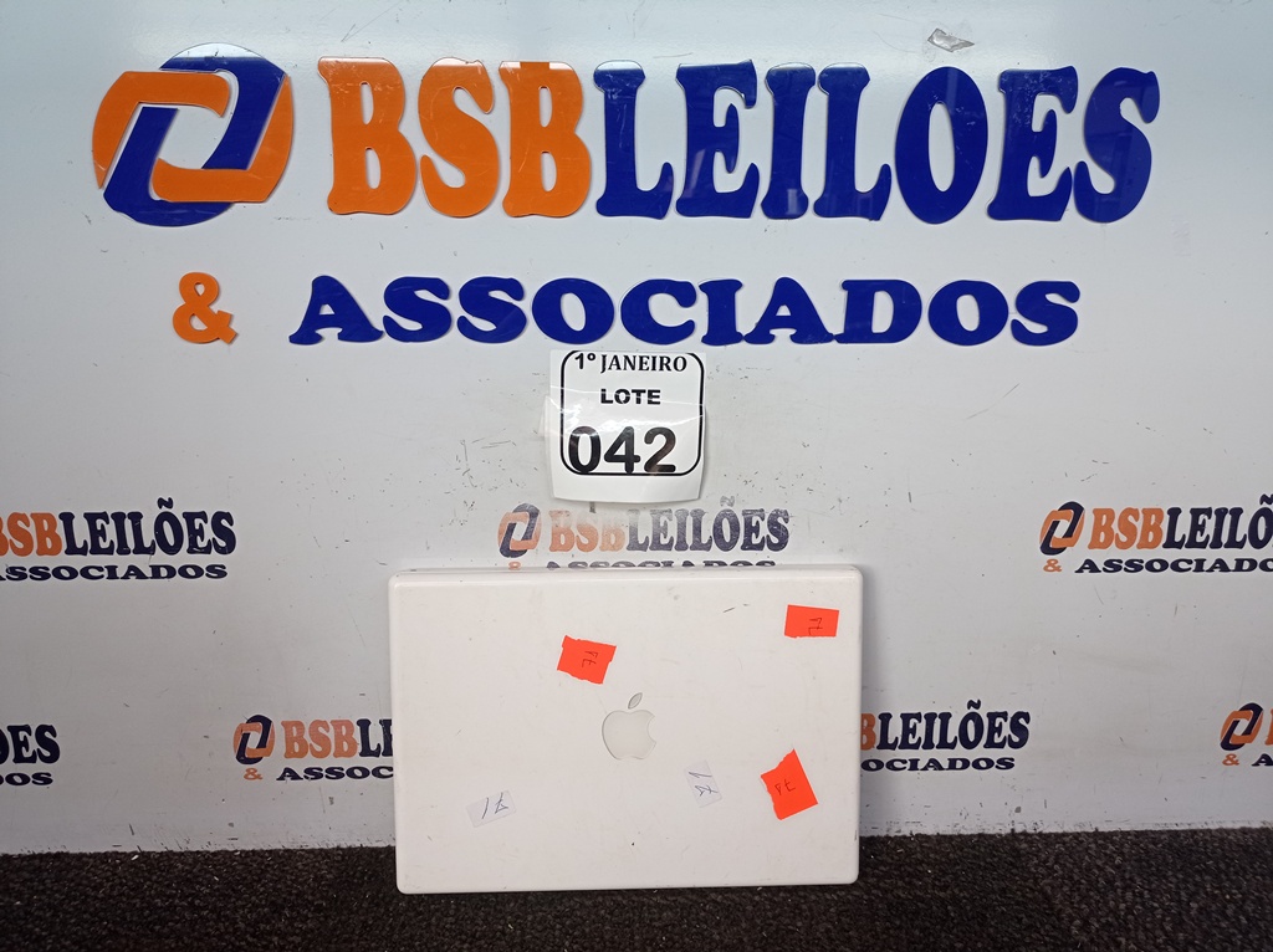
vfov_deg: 49.7
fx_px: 1029
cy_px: 476
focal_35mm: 28
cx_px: 636
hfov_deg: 63.5
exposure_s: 1/120
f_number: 1.79
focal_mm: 4.7
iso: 132
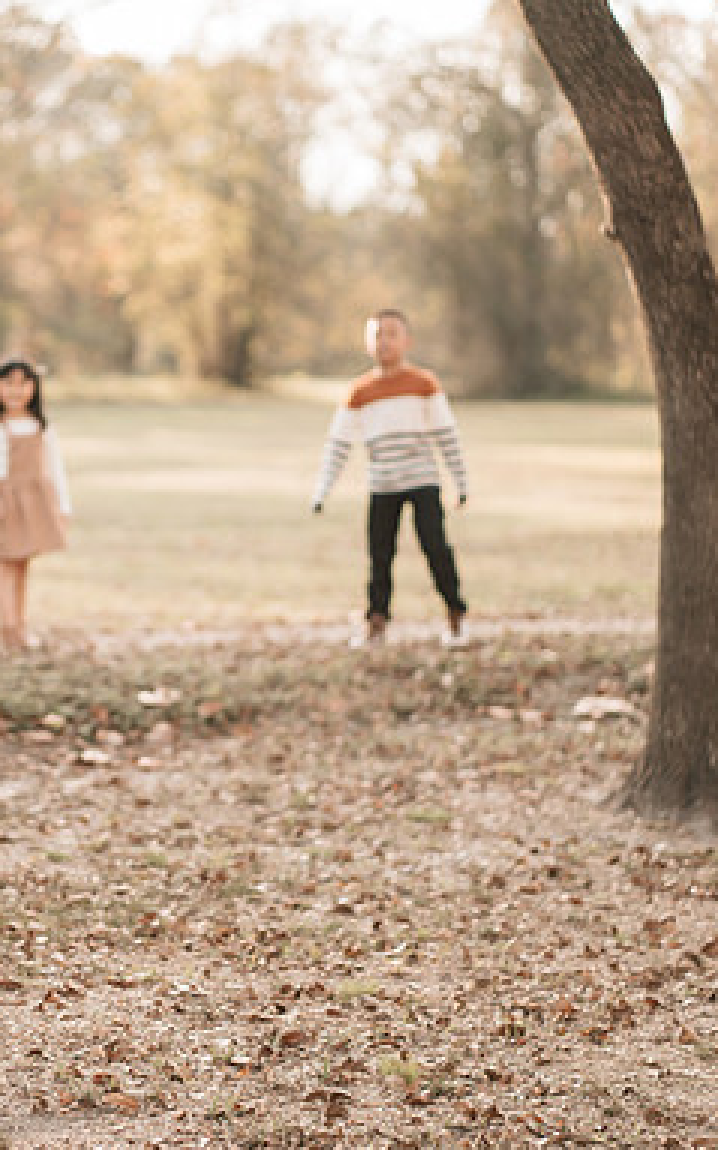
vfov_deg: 15.7
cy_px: 572
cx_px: 42
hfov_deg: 9.8
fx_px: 4169
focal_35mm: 133
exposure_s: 1/500
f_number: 1.8
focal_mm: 85
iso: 125
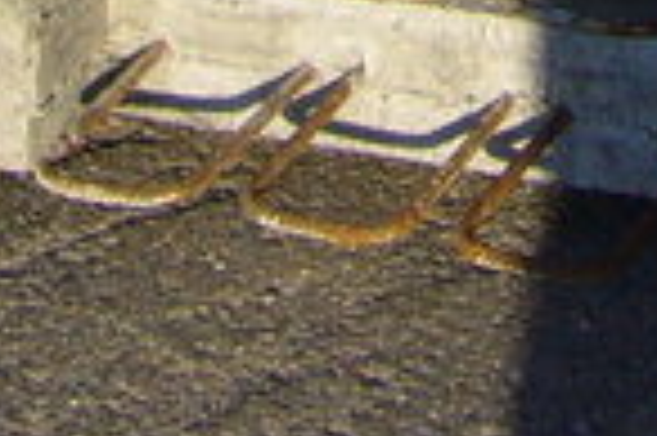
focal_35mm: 250
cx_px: 734
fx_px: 4557
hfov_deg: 8.2
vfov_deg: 5.0
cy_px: -1209
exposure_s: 1/400
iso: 80
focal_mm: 5.8
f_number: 5.6
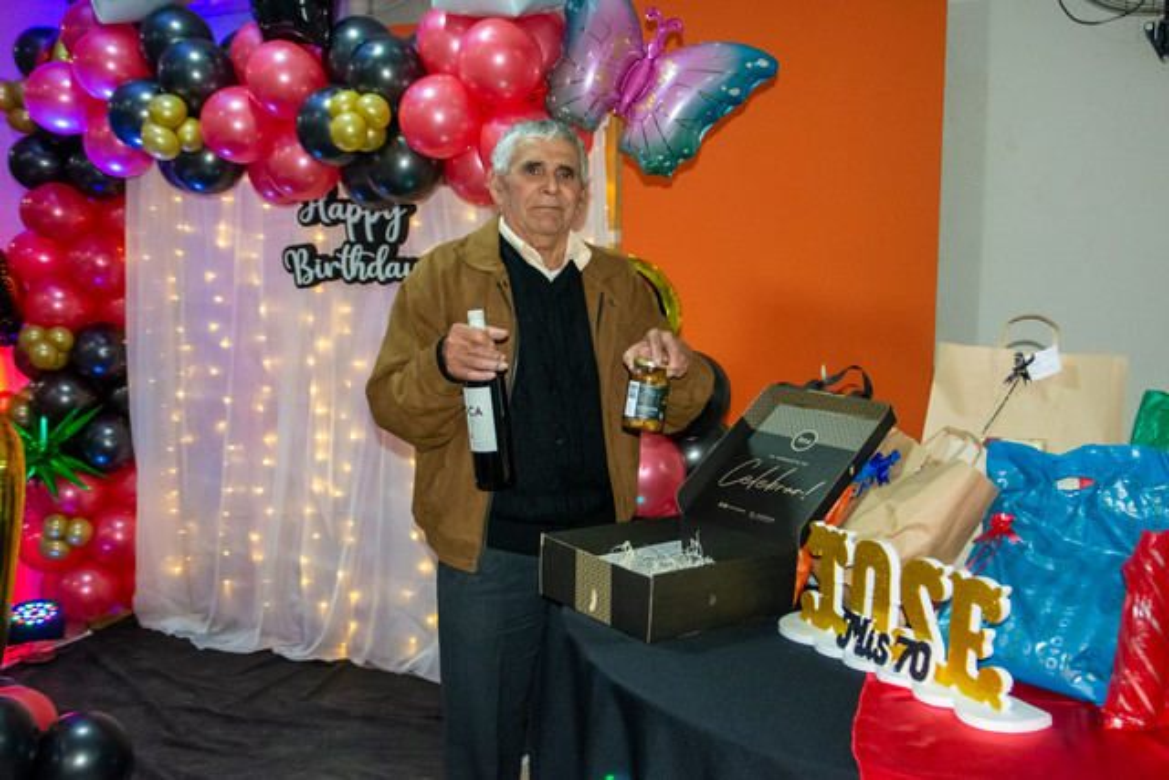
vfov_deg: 38.5
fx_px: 1116
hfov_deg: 55.3
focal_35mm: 34
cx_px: 619
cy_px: 374
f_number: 2.8
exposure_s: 1/80
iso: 2000
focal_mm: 20
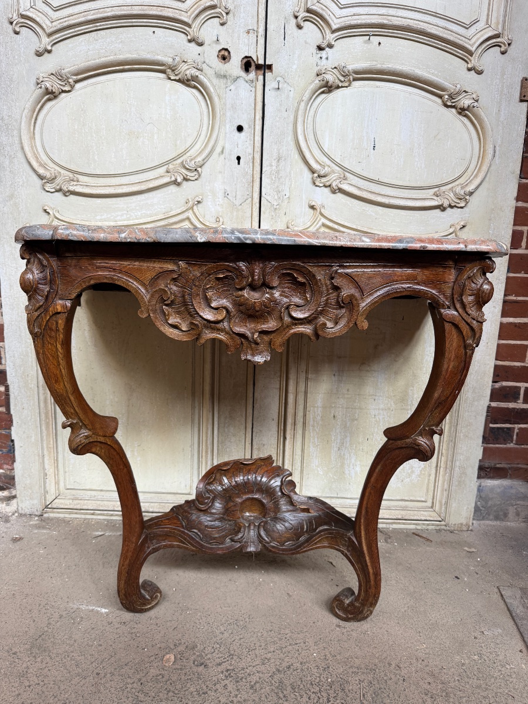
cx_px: 264
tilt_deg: -12.1
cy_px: 352
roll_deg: -2.8
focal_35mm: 24
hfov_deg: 56.8
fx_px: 488
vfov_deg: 71.6
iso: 100
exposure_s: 1/121
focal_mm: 6.76
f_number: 1.78
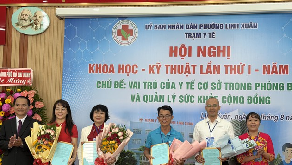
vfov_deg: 22.6
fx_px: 410
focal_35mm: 53
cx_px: 145
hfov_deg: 39.2
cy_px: 105
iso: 80
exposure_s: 1/50
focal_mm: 6.76
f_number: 1.78
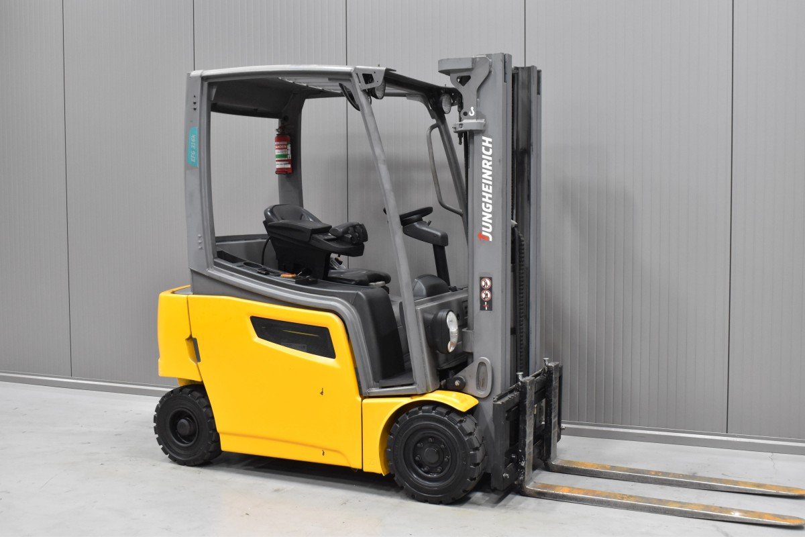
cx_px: 402
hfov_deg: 47.9
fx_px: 906
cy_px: 268
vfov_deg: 33.0
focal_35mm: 40
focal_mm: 27
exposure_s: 1/30
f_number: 5.6
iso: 1600
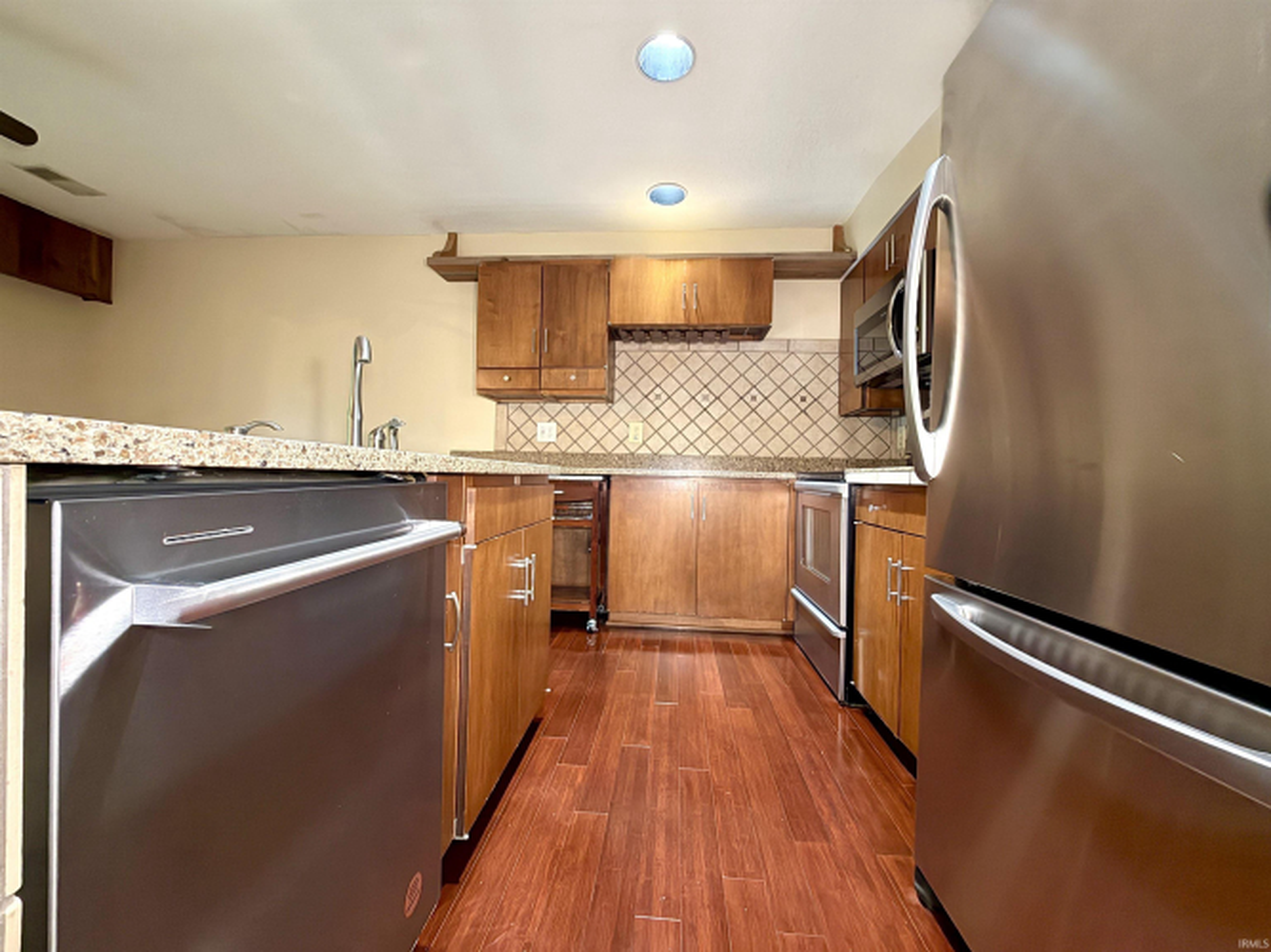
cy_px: 476
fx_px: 514
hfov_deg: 102.1
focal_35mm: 14
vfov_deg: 85.7
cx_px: 636
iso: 640
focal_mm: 2.22
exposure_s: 1/24
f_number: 2.2
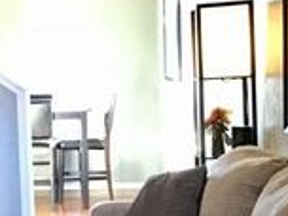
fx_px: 849
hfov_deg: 16.9
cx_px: -180
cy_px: 151
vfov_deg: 14.5
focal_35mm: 102
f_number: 2.4
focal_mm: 3.3
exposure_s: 1/15
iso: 200
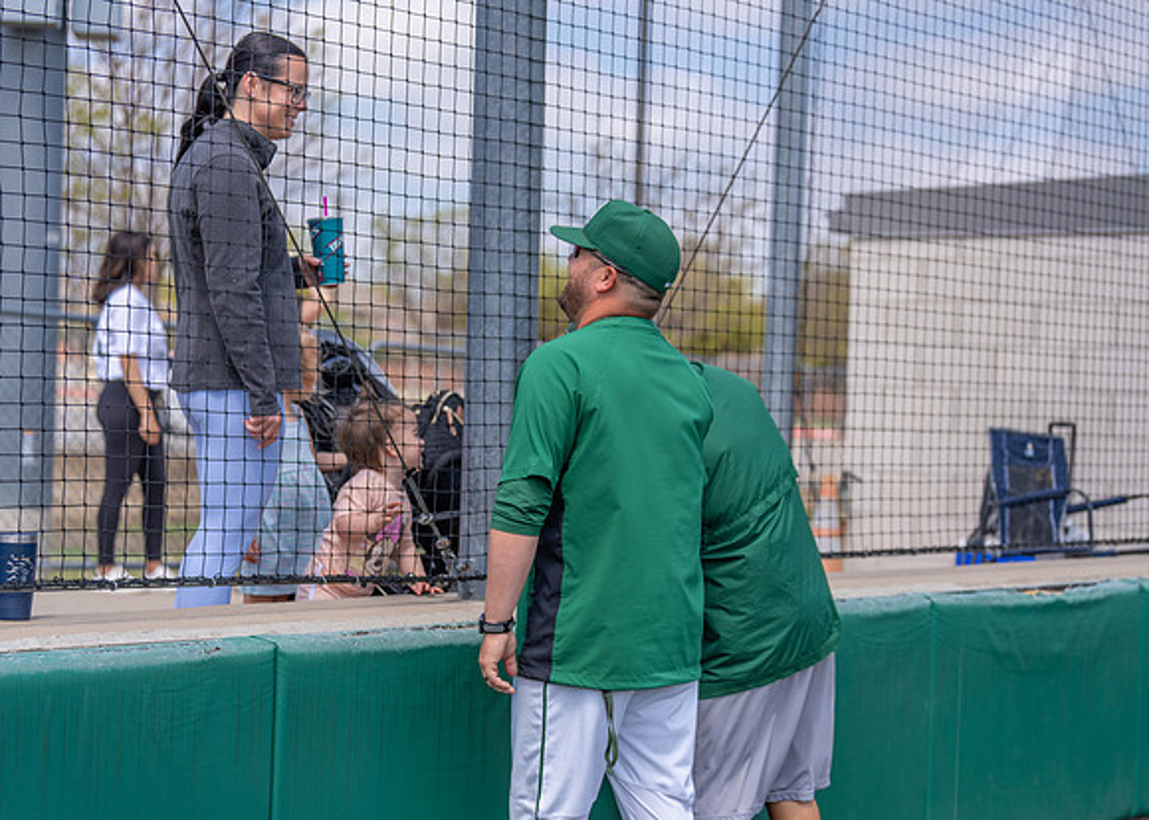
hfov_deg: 27.0
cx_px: 574
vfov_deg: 19.4
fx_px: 2393
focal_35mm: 73
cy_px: 410
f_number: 2.8
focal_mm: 70
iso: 100
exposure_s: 1/1600
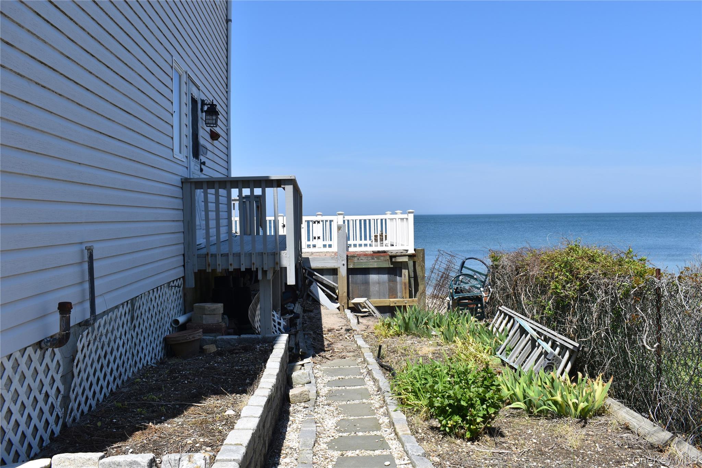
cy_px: 234
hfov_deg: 57.2
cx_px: 351
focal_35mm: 33
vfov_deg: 40.0
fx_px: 643
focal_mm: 22
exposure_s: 1/250
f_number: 8
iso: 100
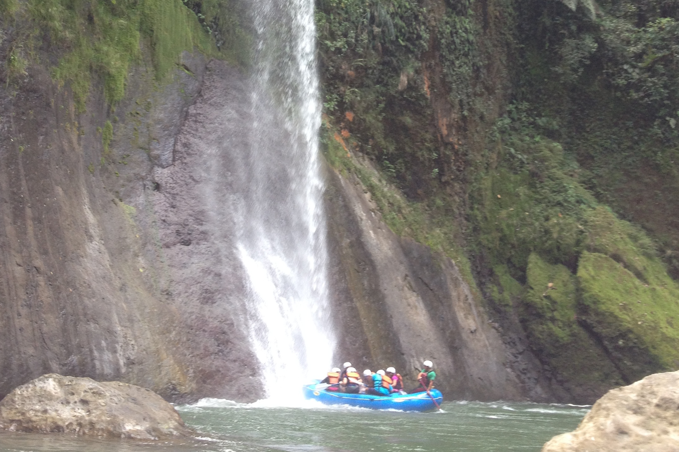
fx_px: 1037
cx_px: 326
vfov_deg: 23.8
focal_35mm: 55
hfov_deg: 36.2
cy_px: 30
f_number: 2.4
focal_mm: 4.28
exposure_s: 1/142
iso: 50
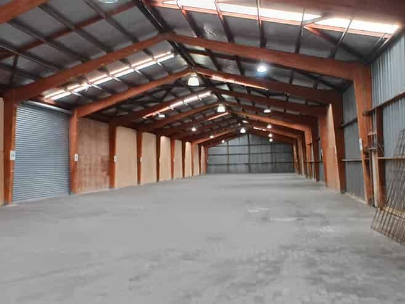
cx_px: 202
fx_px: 257
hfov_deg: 76.4
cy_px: 152
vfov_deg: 61.1
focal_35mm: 22
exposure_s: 1/25
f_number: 2.2
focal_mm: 1.43
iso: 200
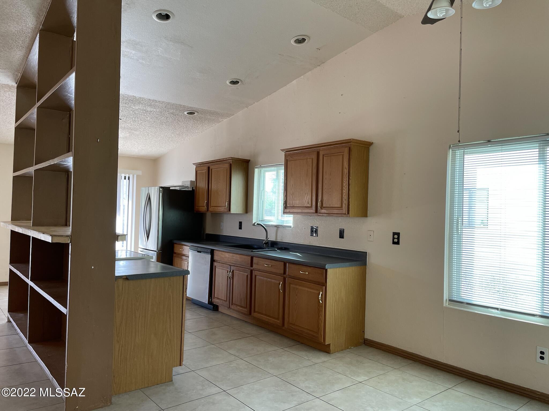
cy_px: 206
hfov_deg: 67.3
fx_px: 412
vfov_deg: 53.1
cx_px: 274
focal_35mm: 26
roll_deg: -1.0
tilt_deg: +1.4
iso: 80
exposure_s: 1/120
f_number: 1.6
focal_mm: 4.2
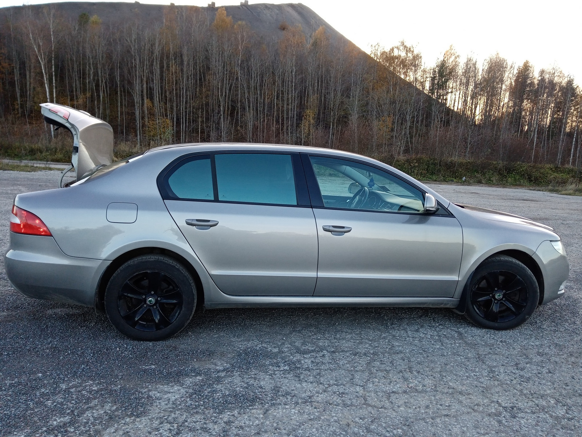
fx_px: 437
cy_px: 218
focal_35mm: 26
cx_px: 291
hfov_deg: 67.3
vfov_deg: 53.1
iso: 112
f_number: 1.8
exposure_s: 1/123
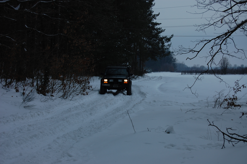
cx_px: 124
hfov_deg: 24.6
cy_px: 82
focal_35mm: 82
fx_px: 566
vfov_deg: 16.5
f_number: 7.1
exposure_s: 1/200
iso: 200
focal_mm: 55
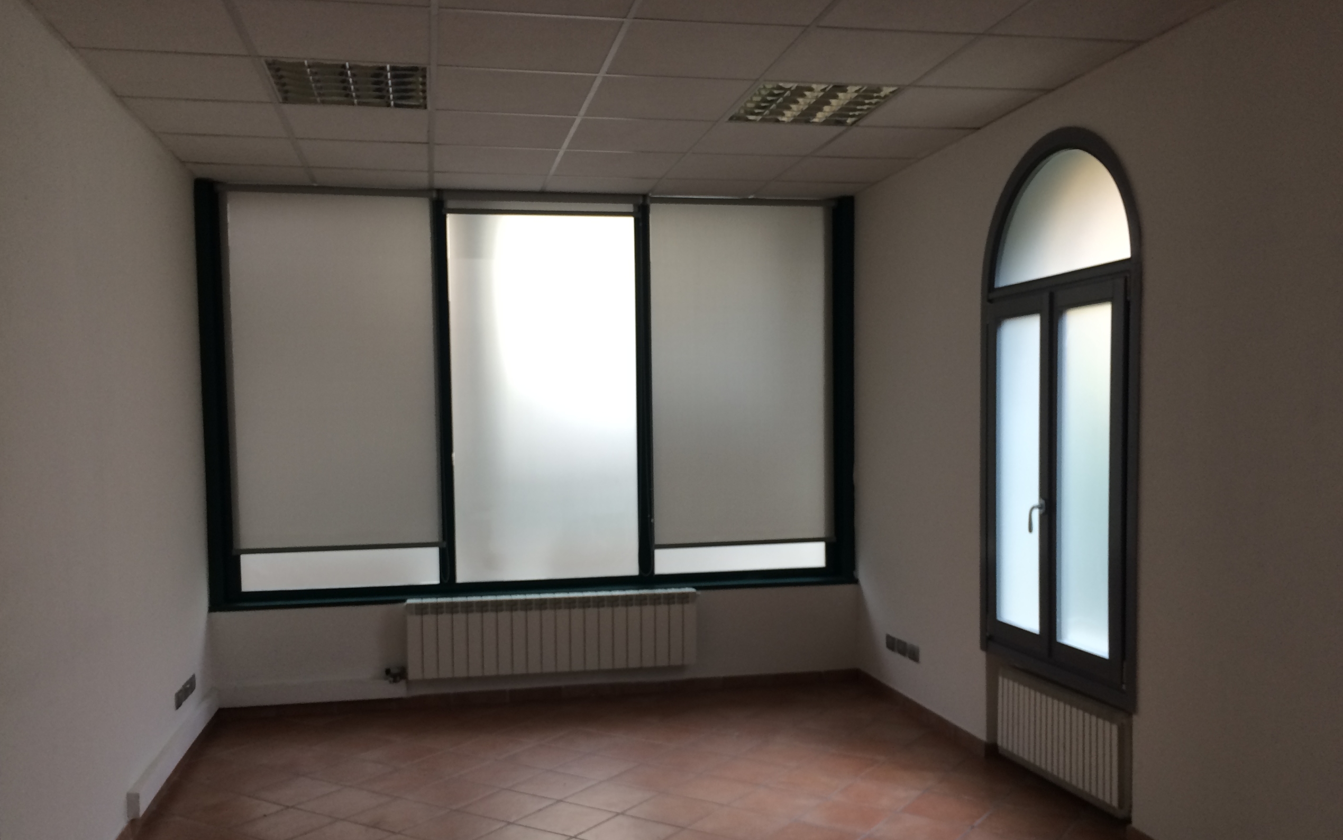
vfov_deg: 40.5
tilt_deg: -2.8
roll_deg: +1.4
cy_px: 488
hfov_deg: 61.2
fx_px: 1135
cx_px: 667
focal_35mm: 31
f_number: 2.2
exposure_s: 1/33
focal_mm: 4.15
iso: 32
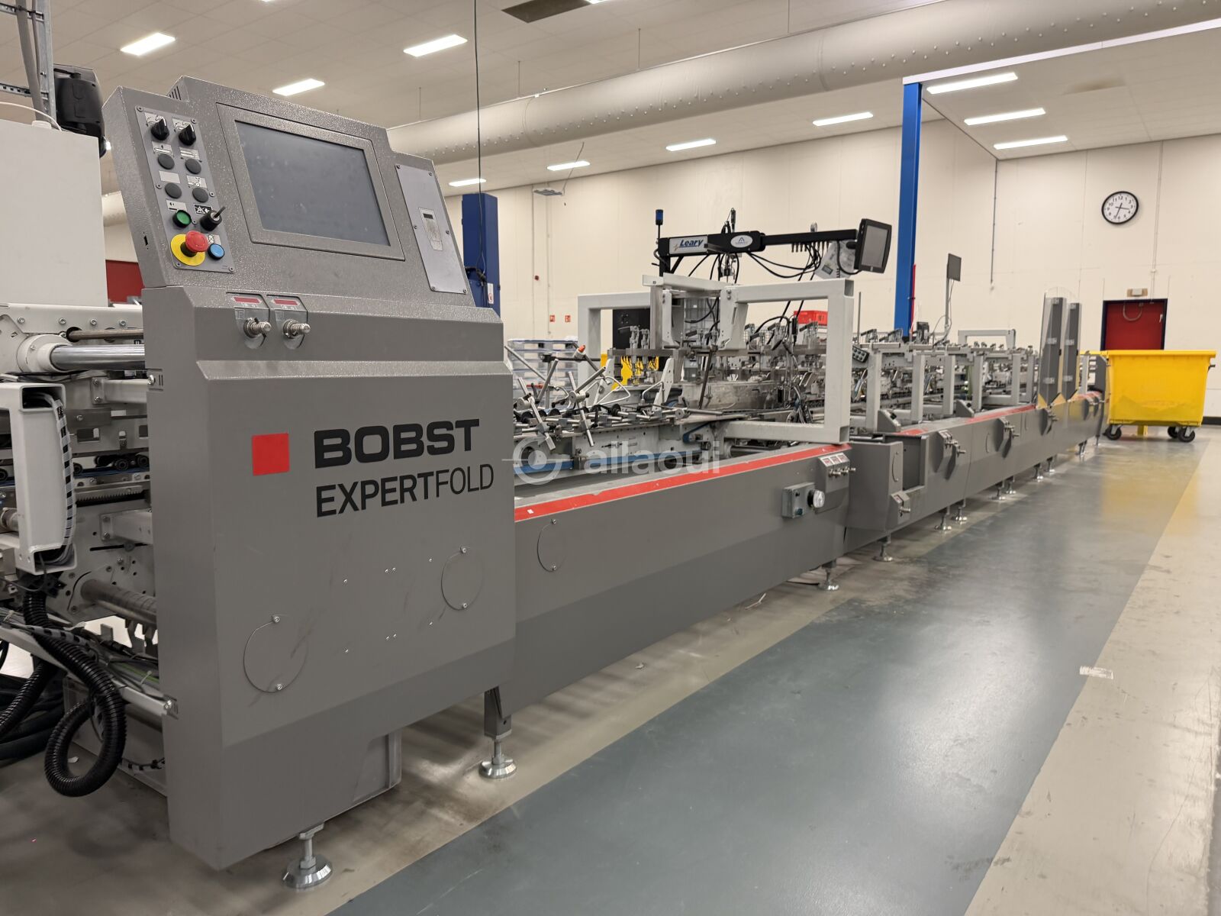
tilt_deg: -6.8
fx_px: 847
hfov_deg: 71.6
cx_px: 610
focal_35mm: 24
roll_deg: -2.4
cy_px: 458
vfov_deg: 56.8
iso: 160
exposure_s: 1/50
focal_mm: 6.76
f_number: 1.78
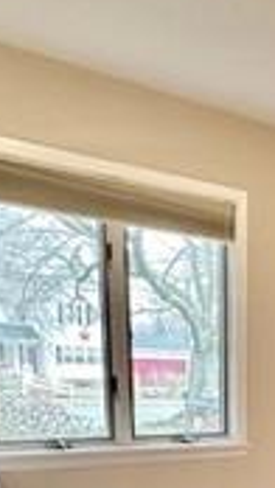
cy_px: 541
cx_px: 359
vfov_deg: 32.5
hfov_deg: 19.7
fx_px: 725
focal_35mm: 56
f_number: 2.2
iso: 250
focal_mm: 2.22
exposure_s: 1/120
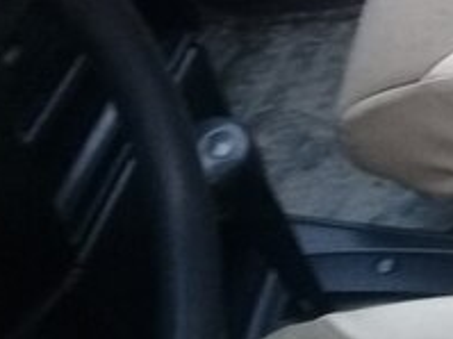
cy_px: -149
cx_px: 683
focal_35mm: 103
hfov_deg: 17.2
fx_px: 1347
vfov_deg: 13.6
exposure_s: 1/25
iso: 160
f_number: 2.2
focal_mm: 3.3
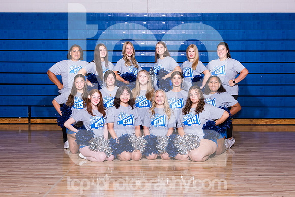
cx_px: 153
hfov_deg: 34.3
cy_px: 94
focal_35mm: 58
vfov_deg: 23.3
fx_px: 477
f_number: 6.3
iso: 500
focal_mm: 48
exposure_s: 1/250
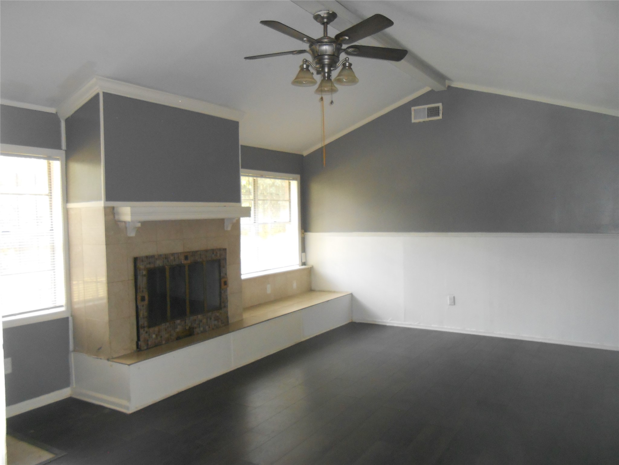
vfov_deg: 53.1
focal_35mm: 26
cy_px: 232
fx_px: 465
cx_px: 310
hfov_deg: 67.3
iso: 320
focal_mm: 4.6
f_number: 3.5
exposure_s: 1/25
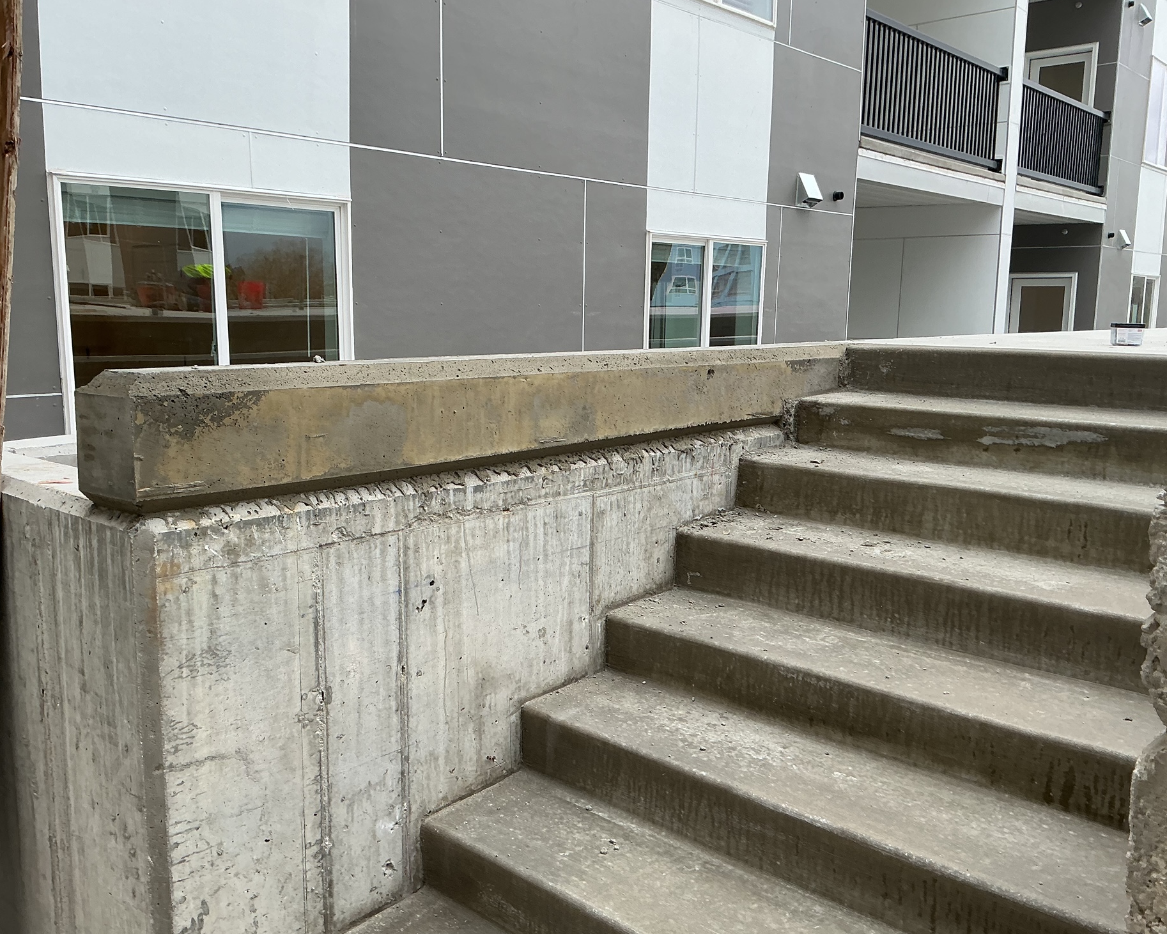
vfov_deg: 47.1
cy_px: 467
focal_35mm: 31
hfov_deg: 57.2
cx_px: 562
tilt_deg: -5.1
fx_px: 1071
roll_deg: -0.6
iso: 25
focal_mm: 3
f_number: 1.8
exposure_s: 1/299
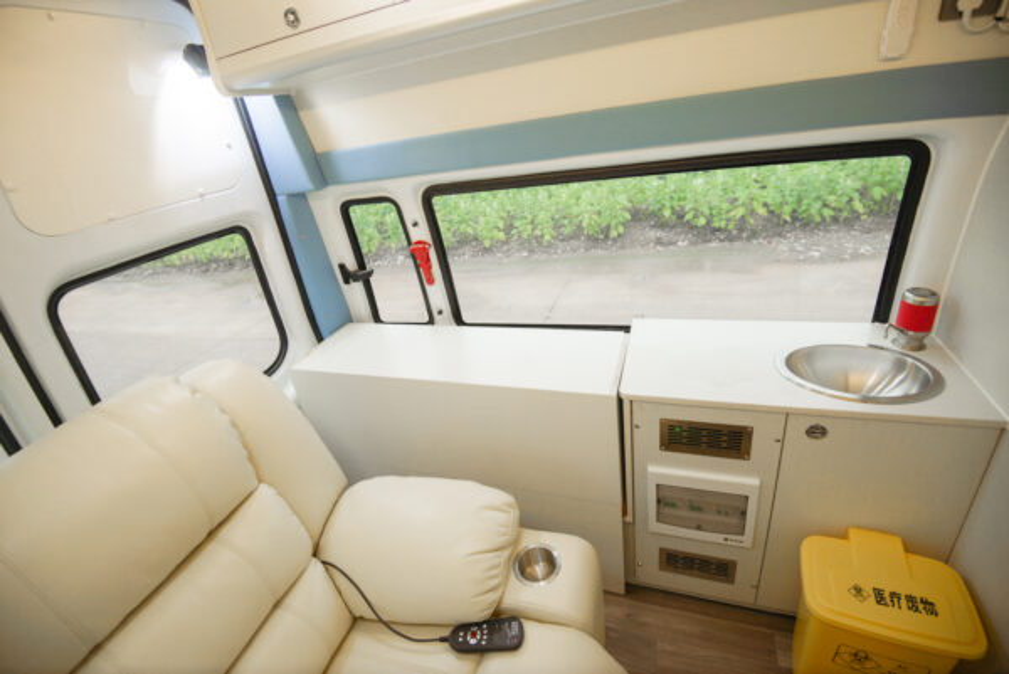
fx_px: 449
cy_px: 337
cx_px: 504
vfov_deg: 73.8
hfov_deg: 96.7
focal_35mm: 16
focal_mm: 16
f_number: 4
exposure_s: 1/400
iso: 100
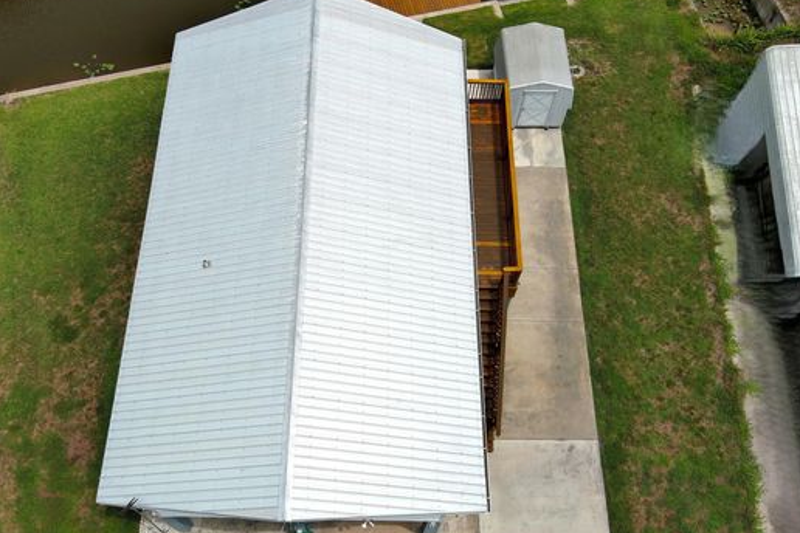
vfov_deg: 36.8
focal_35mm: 36
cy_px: 308
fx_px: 800
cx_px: 369
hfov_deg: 53.1
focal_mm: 10.57
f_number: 2.8
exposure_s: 1/3906
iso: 100
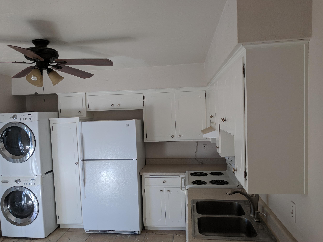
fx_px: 271
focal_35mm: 29
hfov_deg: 61.6
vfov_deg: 48.2
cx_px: 148
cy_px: 130
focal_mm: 4.67
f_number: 2
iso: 132
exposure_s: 1/125
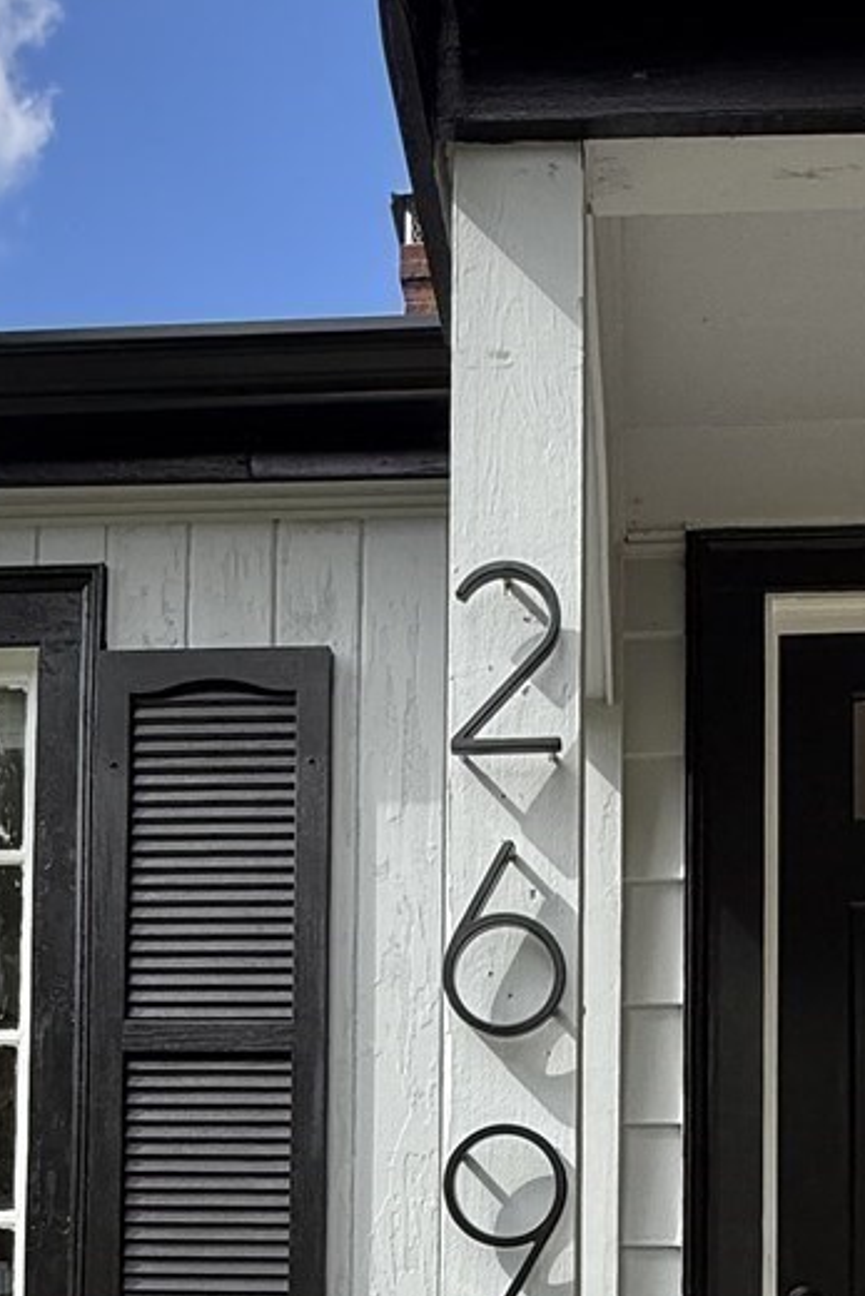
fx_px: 1549
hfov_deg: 31.1
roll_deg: -0.5
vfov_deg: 41.7
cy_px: 1174
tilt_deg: +3.8
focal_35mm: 43
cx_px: 523
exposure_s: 1/651
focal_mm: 2.22
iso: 50
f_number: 2.2
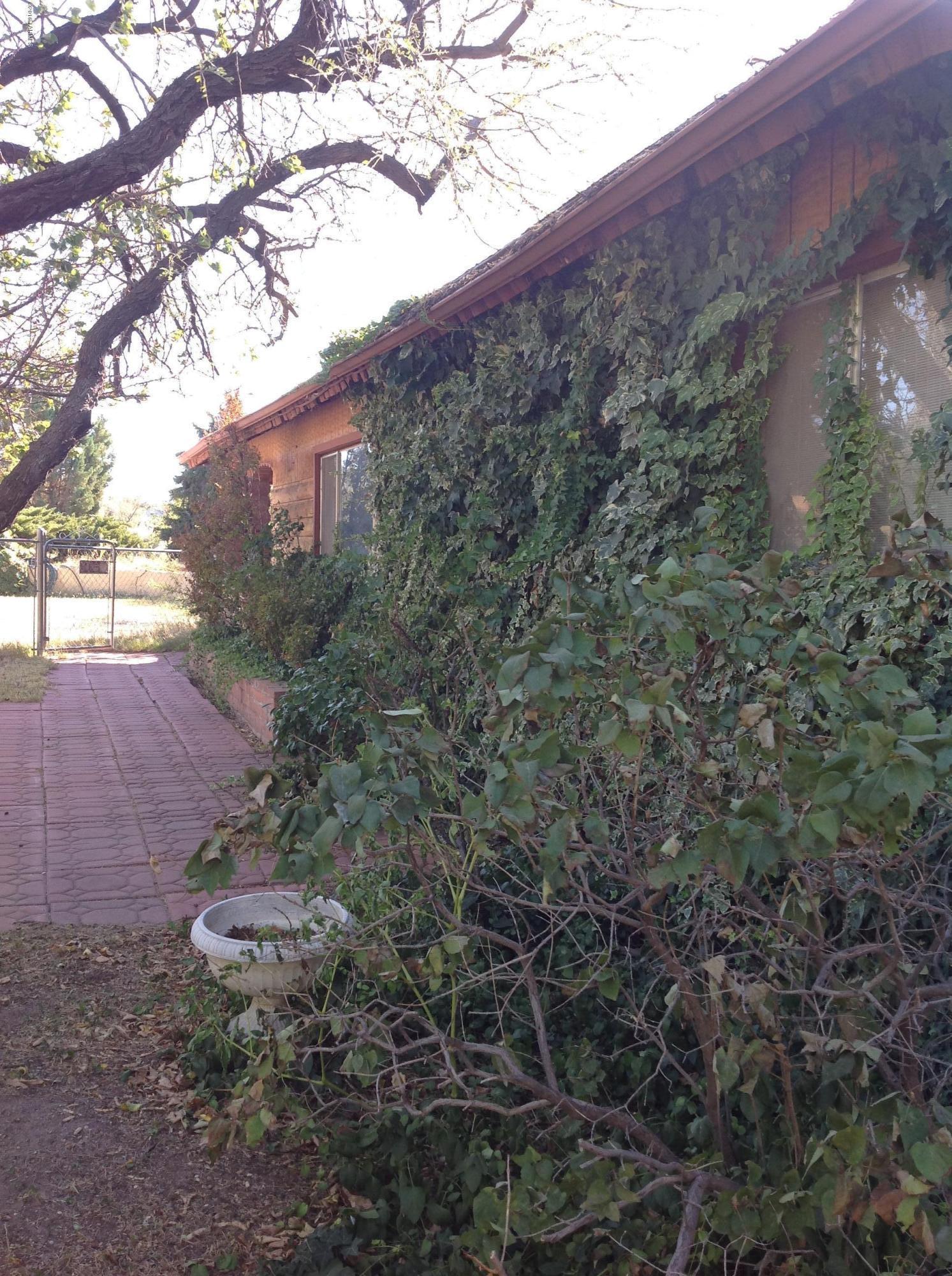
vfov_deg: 52.7
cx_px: 476
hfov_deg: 40.6
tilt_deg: -5.2
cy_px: 638
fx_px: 1287
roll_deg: +0.4
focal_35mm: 35
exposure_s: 1/149
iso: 50
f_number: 2.4
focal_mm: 4.28
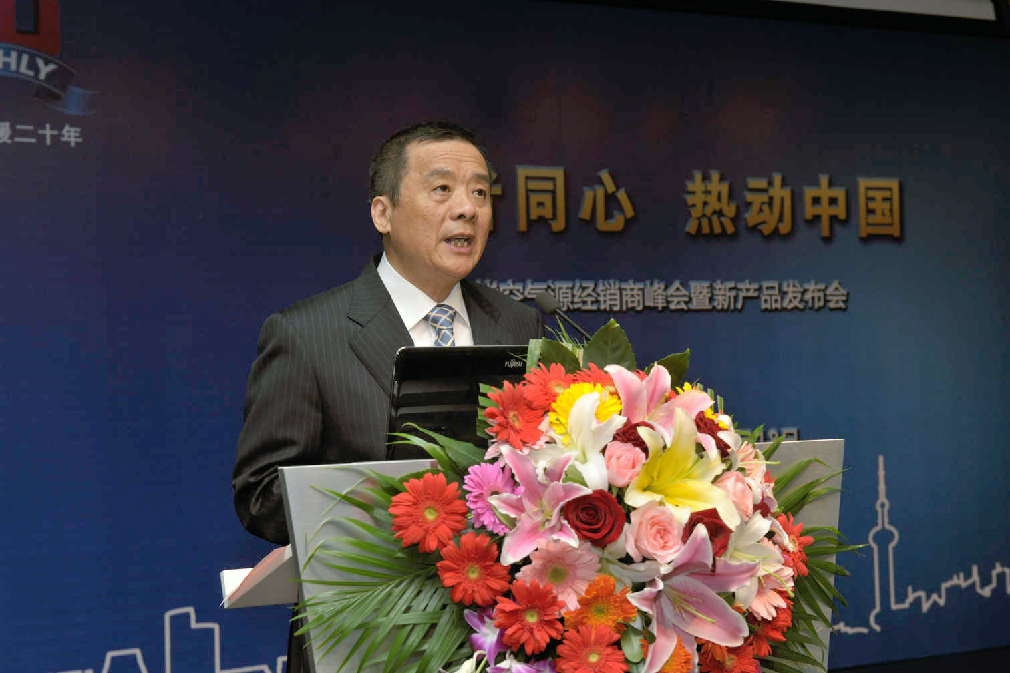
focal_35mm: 66
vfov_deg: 20.6
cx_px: 505
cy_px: 336
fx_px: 1852
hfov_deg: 30.5
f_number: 8
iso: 800
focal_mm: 66
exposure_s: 1/160
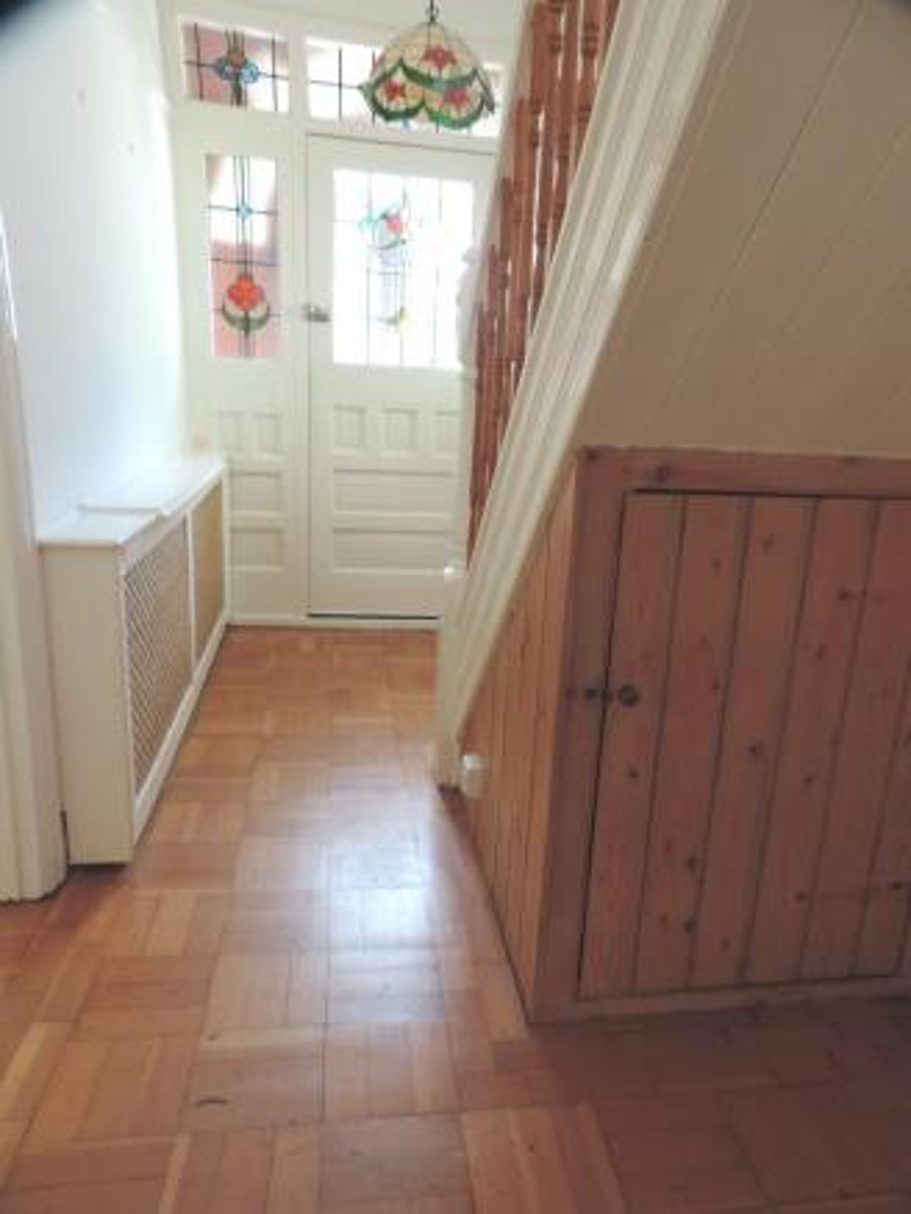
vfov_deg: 71.6
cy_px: 607
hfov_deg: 56.8
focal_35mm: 24
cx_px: 456
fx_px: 842
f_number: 3
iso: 220
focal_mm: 4.3
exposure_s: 1/30
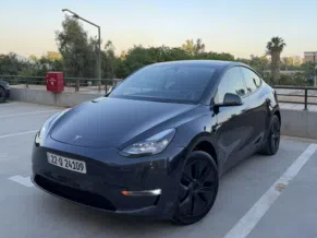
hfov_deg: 55.4
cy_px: 78
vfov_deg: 42.3
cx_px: 156
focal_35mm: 33
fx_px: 302
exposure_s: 1/507
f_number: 1.78
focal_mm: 6.76
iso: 100
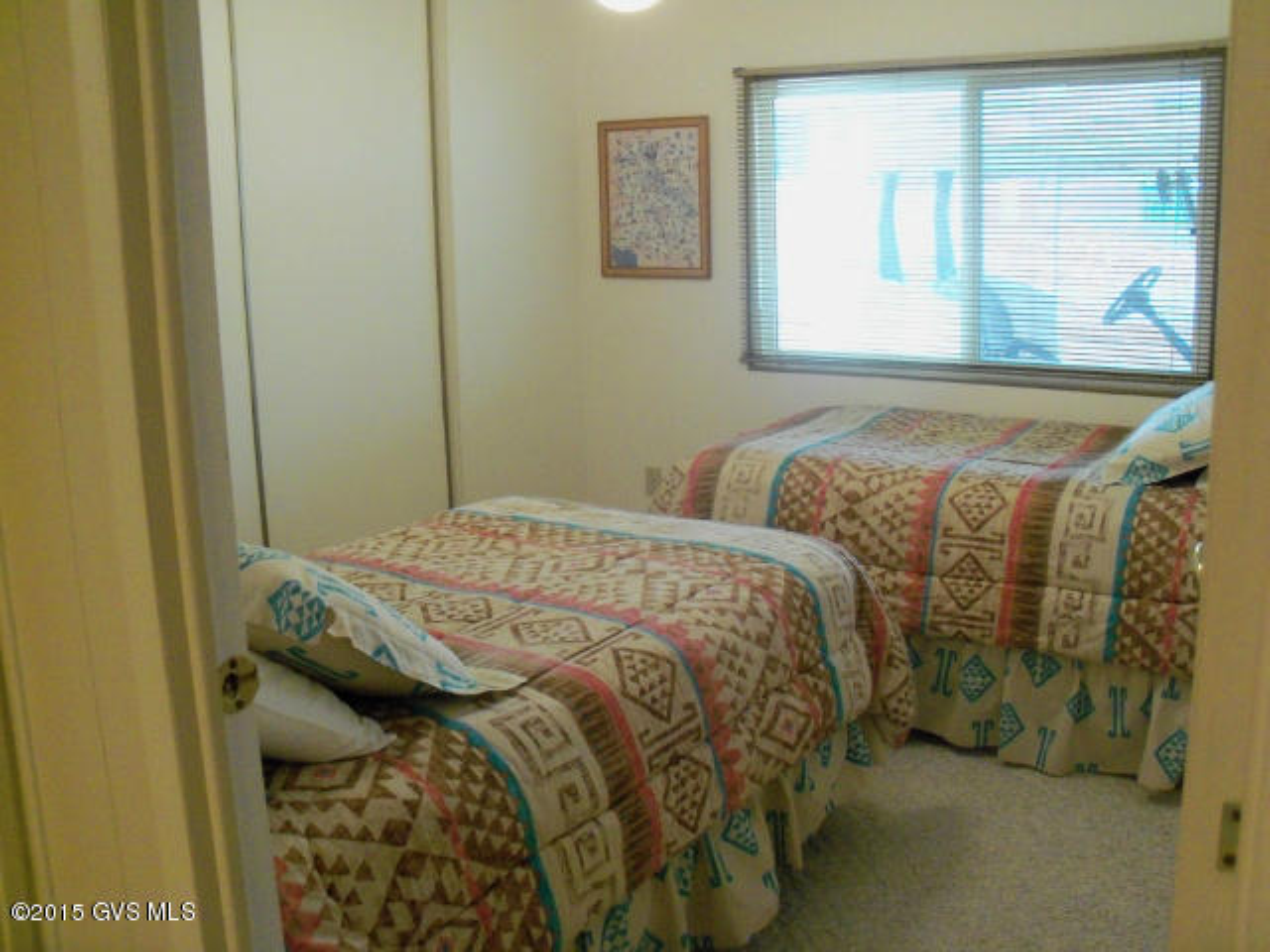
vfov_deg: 40.7
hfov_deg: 52.6
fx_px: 1284
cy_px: 476
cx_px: 635
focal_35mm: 35
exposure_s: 1/20
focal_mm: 6.3
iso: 400
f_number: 3
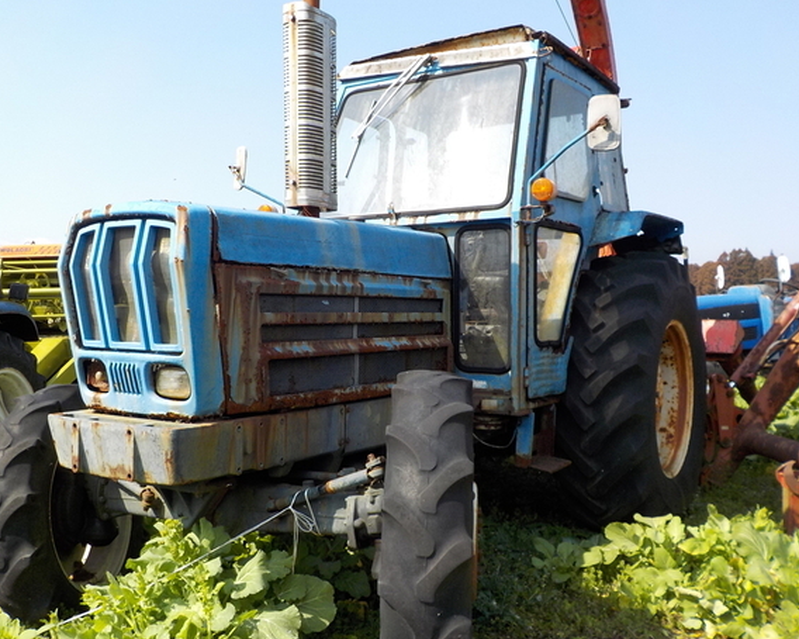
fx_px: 780
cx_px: 362
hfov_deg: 54.1
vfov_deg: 44.5
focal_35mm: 33
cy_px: 332
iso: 125
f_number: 3.3
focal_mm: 4.1
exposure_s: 1/640
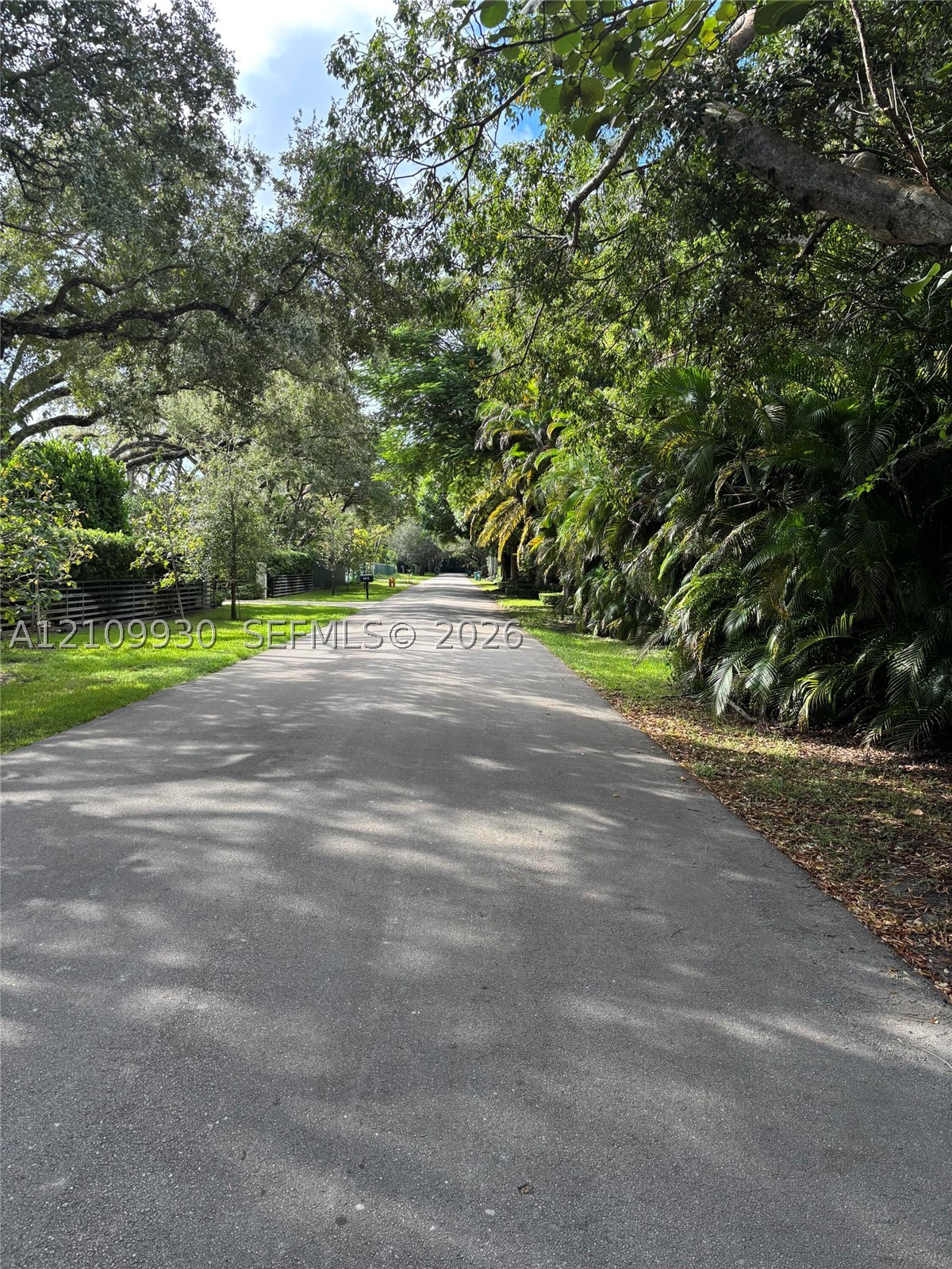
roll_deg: +0.6
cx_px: 476
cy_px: 634
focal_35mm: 26
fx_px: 953
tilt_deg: -4.3
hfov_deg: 53.1
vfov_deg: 67.3
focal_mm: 5.96
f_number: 1.6
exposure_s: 1/450
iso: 50
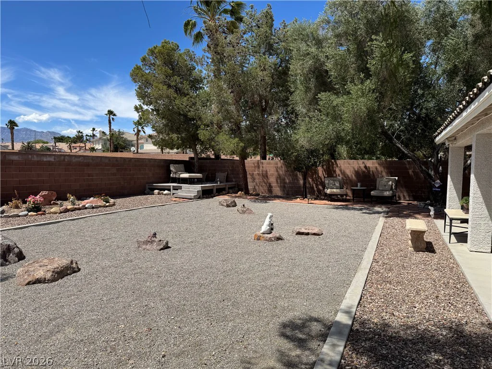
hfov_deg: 71.6
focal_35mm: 24
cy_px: 184
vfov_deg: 56.8
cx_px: 246
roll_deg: -0.8
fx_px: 341
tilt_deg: -3.5
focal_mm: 6.76
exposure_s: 1/4950
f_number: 1.78
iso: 80
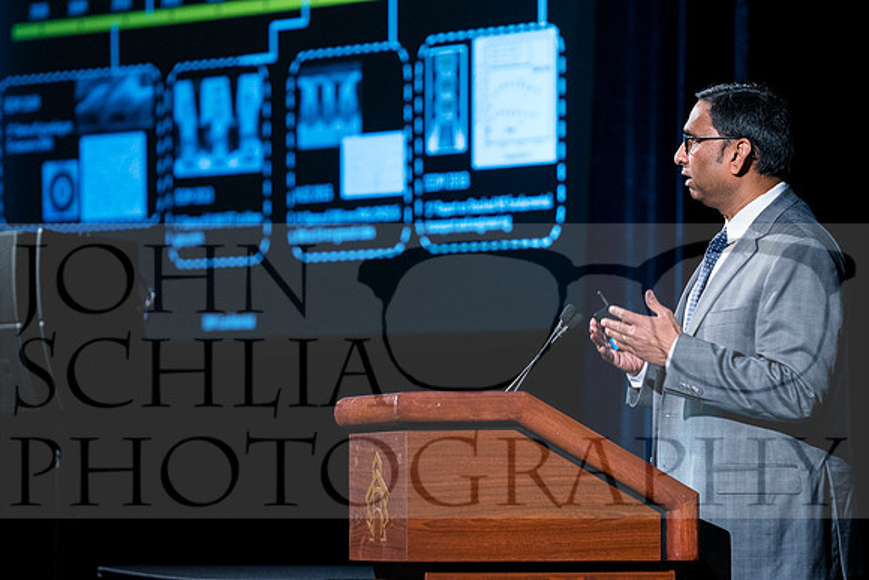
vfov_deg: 4.6
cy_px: 290
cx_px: 434
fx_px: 7243
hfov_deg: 6.9
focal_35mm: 300
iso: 3200
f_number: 3.5
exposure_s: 1/80
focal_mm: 200
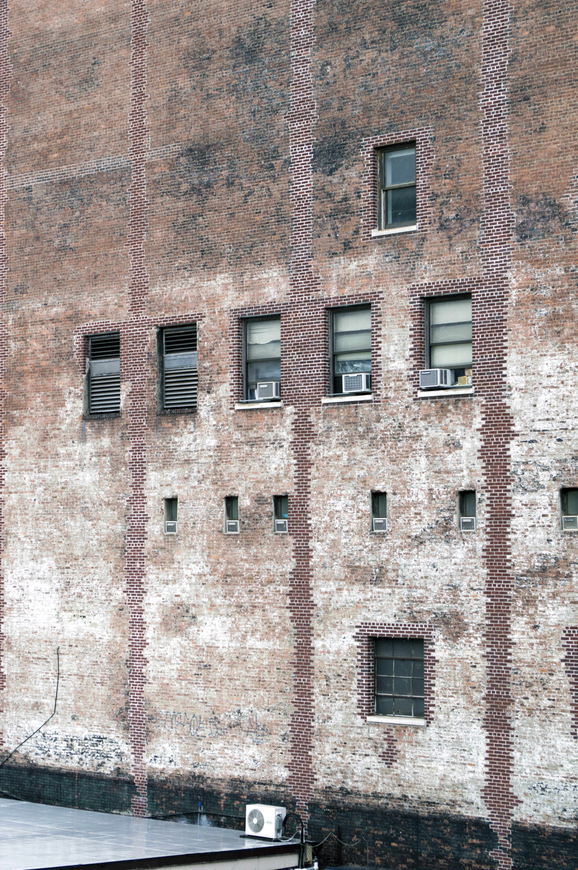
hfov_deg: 16.5
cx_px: 289
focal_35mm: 82
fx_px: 1990
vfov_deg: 24.6
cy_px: 435
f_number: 8
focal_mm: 55
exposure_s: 1/125
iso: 200
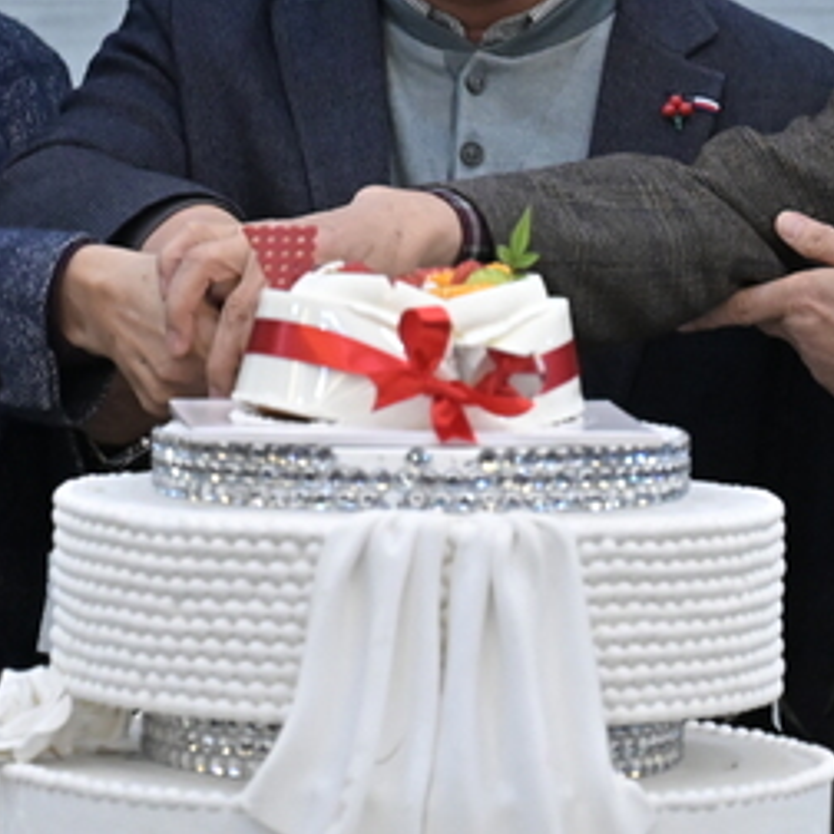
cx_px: 510
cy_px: 56
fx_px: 6596
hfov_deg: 7.2
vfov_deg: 7.2
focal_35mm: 242
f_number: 4
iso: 3200
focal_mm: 70
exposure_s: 1/160
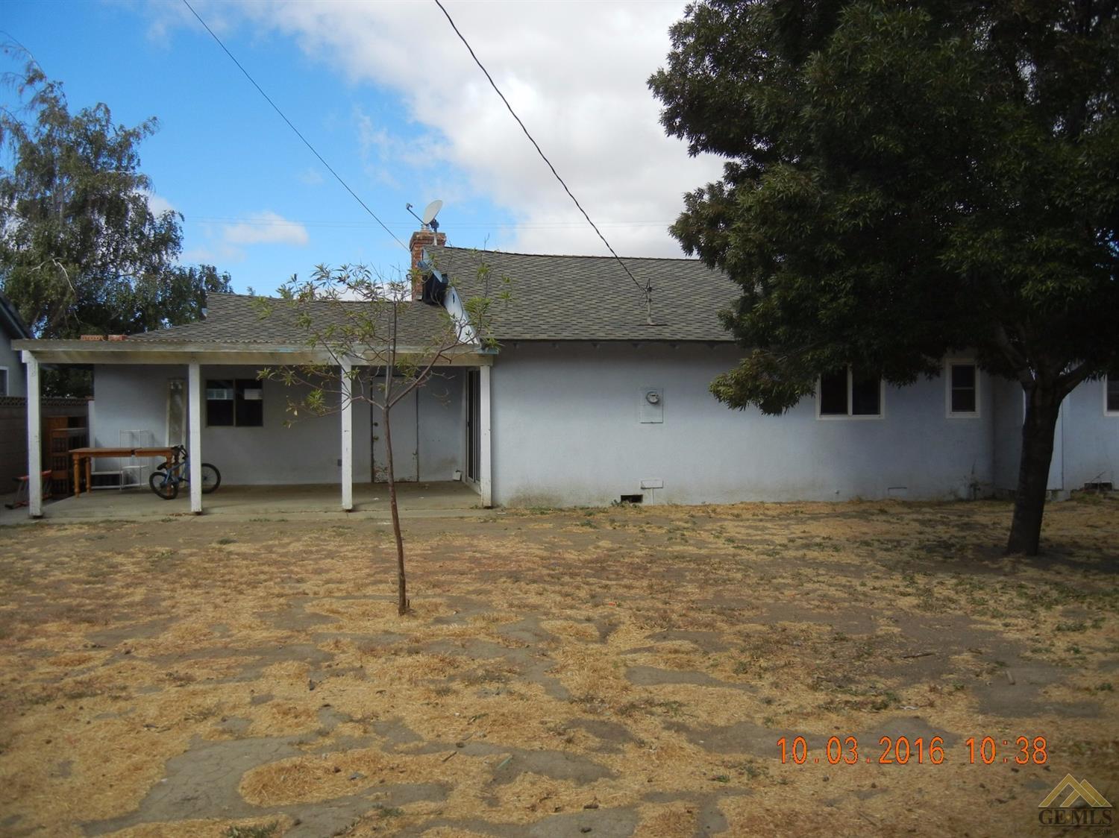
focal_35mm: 30
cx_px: 560
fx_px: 969
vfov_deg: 46.8
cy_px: 419
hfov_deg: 60.0
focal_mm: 5.4
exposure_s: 1/330
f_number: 7
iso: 160
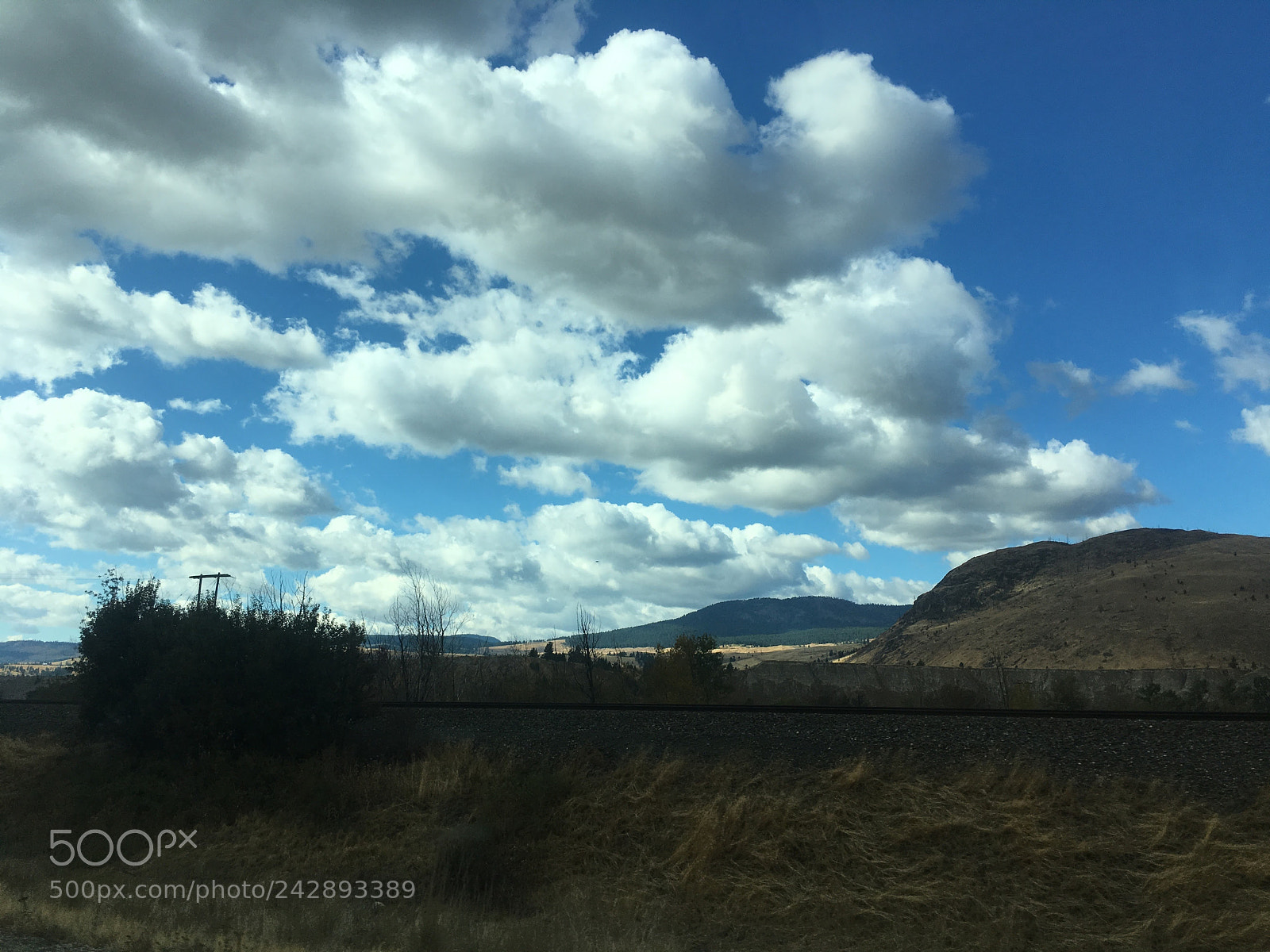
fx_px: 1064
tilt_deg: +11.2
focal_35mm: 29
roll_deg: +1.1
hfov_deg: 61.7
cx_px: 635
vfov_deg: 48.2
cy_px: 476
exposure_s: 1/1538
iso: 25
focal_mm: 4.15
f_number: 2.2
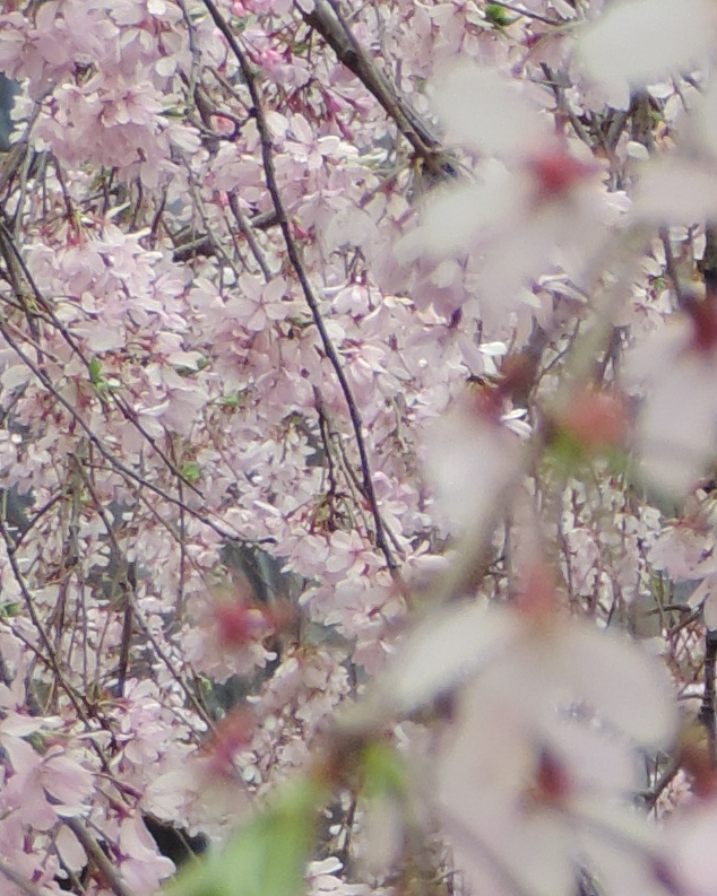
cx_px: 2071
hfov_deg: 3.4
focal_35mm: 452
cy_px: 1209
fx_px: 11994
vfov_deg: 4.3
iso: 80
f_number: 3.9
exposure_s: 1/125
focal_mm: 13.3
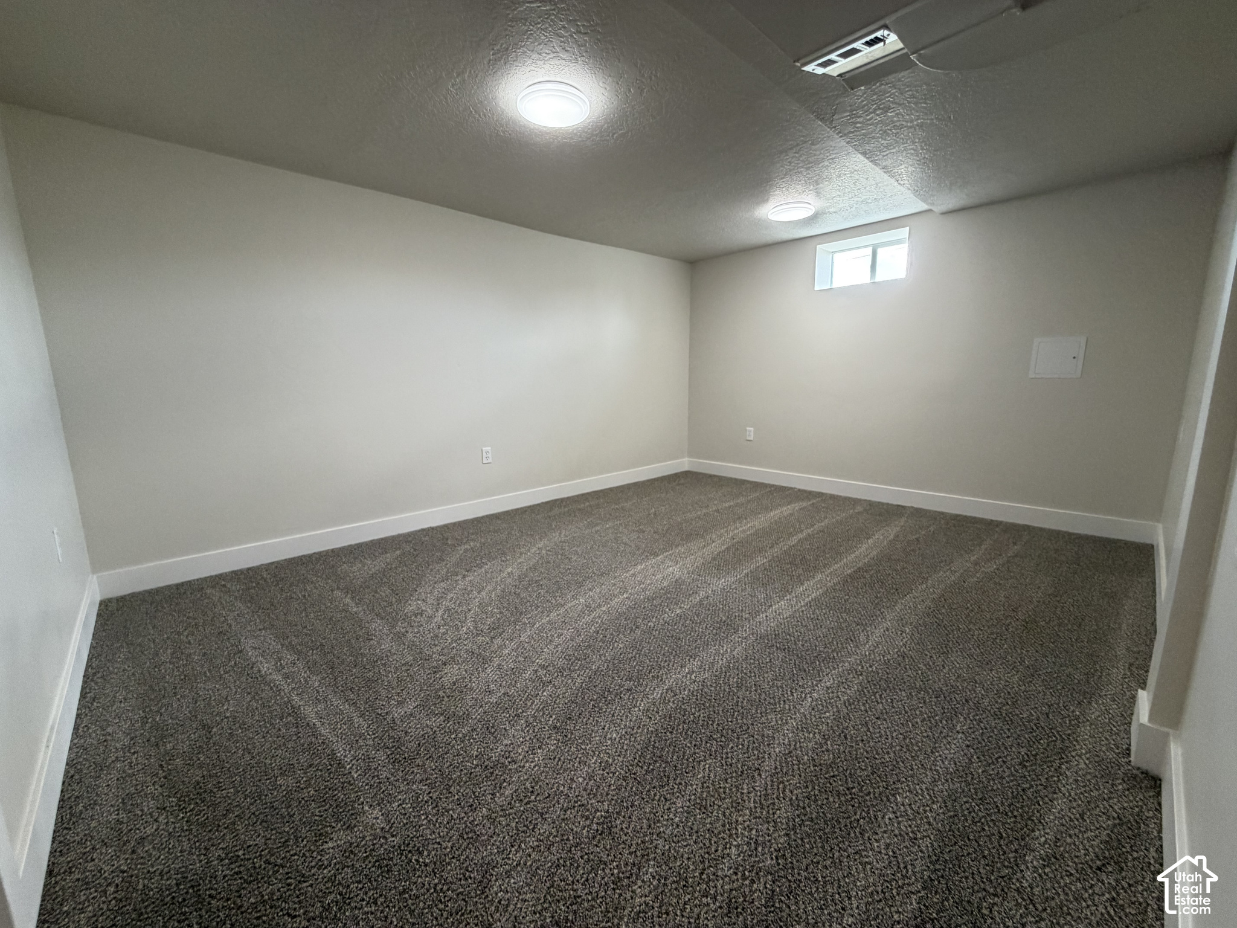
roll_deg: +1.1
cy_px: 464
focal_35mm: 14
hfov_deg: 102.1
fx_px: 500
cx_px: 618
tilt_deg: -9.2
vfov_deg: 85.7
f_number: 2.2
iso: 250
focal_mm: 2.22
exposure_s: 1/66
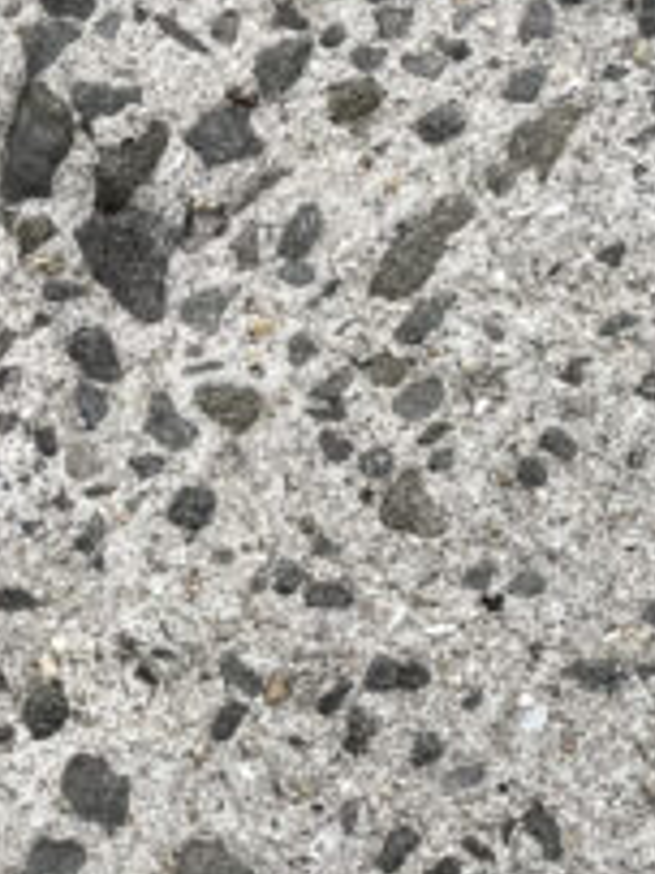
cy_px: 848
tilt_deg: -59.4
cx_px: -121
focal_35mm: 77
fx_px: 1945
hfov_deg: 18.2
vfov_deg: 24.3
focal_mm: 4.2
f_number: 1.6
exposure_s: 1/114
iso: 125
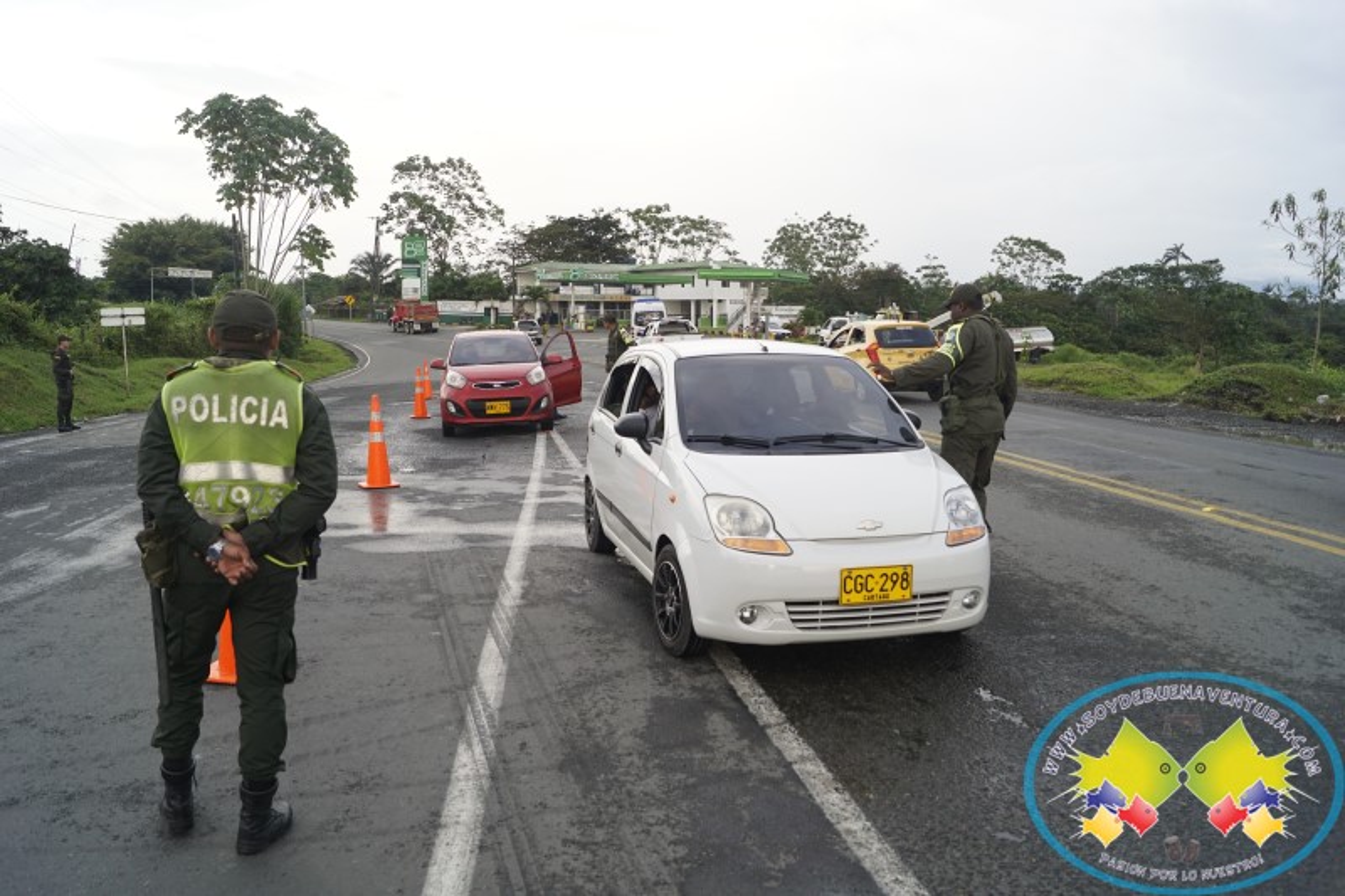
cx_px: 672
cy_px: 448
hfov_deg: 67.4
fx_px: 1008
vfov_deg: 47.9
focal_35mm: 27
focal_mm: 18
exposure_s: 1/250
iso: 400
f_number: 5.6
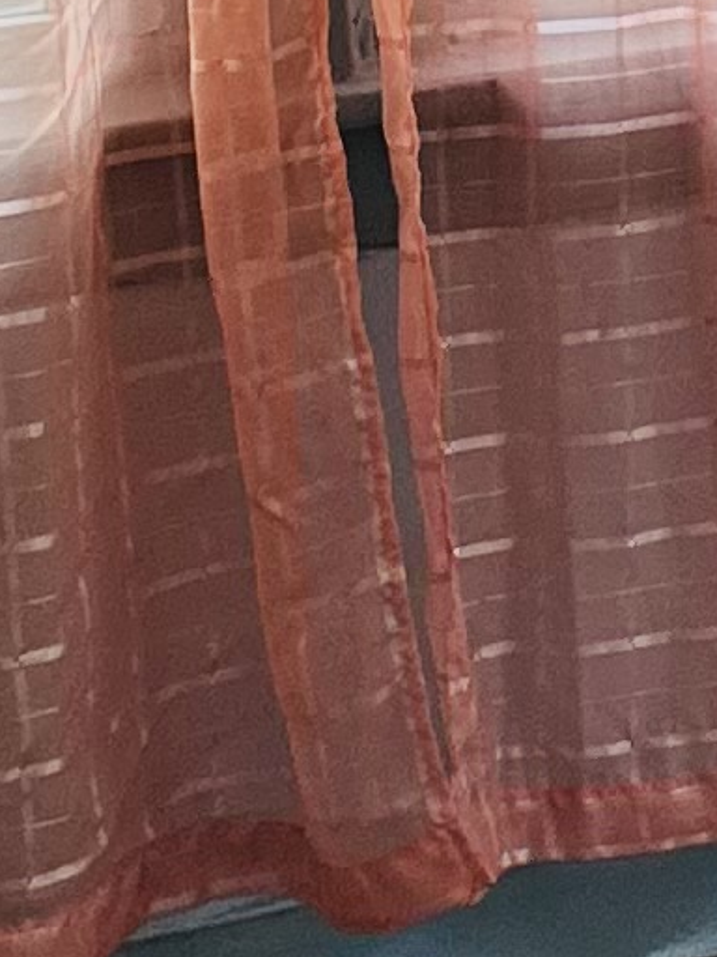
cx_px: 960
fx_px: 5220
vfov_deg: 10.1
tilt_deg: -6.5
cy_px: -449
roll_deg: +1.4
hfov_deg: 7.8
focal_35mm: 189
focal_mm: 6.86
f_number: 1.78
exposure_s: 1/121
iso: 250
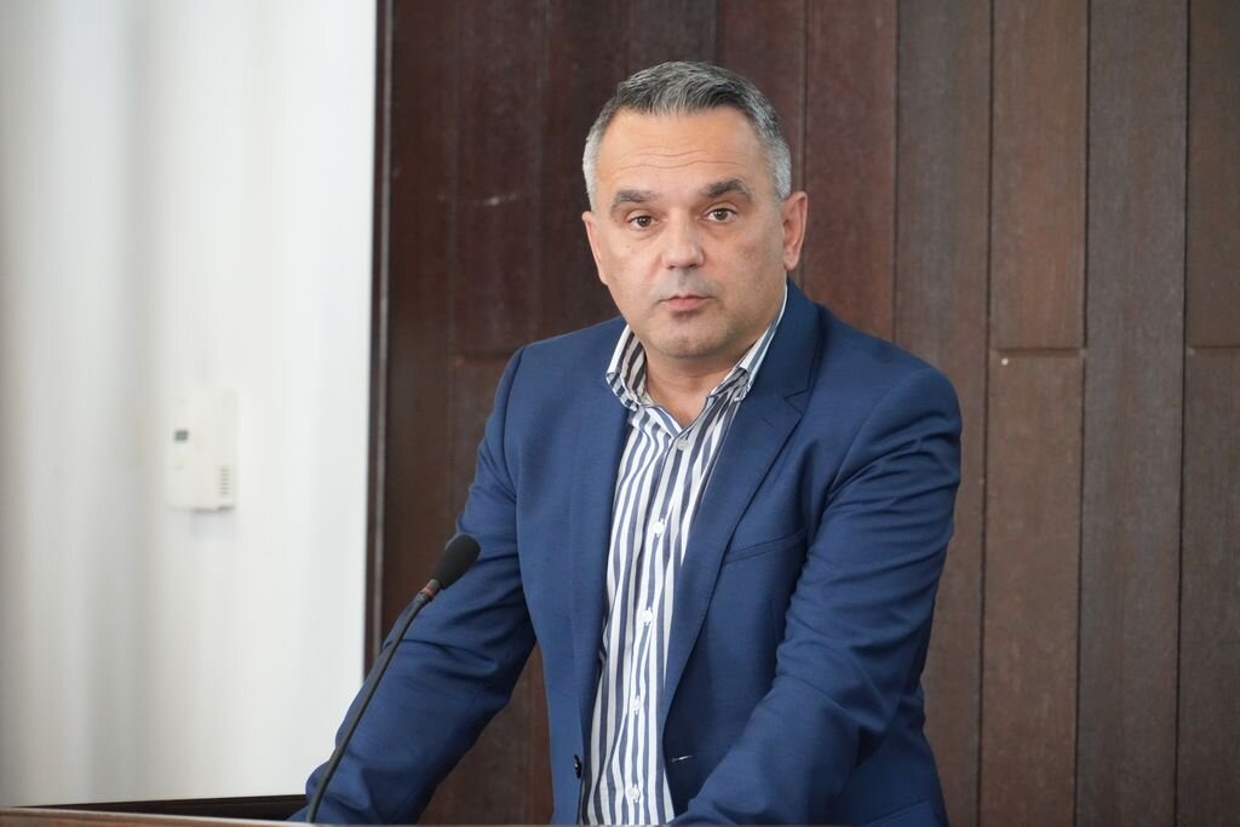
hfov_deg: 8.6
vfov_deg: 5.7
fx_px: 8267
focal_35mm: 240
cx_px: 620
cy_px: 414
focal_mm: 240
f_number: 8
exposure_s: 1/125
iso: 12800
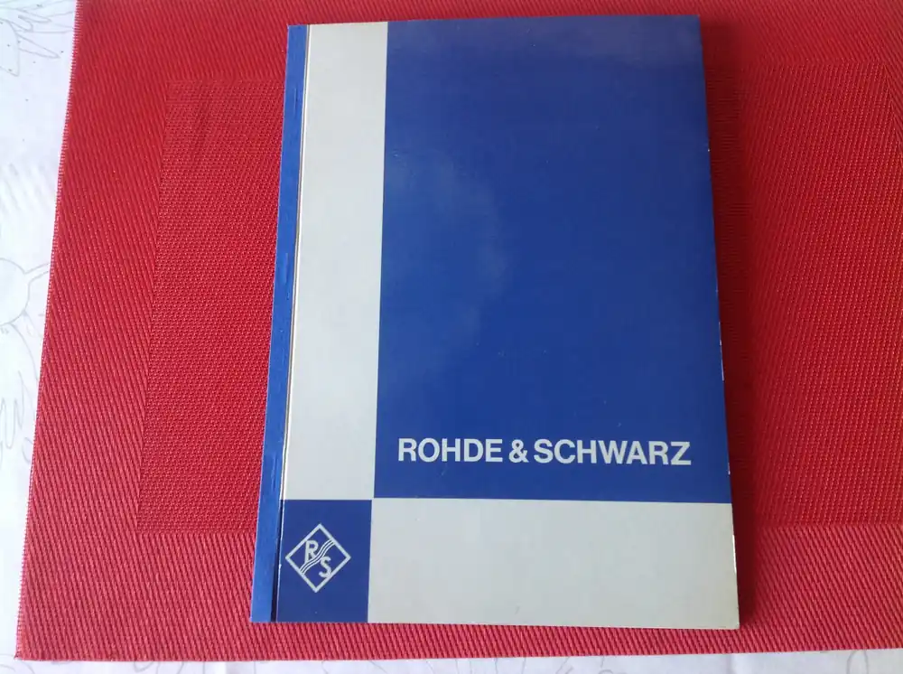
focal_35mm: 35
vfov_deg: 40.6
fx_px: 911
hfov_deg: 52.7
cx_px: 452
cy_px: 337
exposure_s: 1/20
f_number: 2.4
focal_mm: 4.28
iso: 64
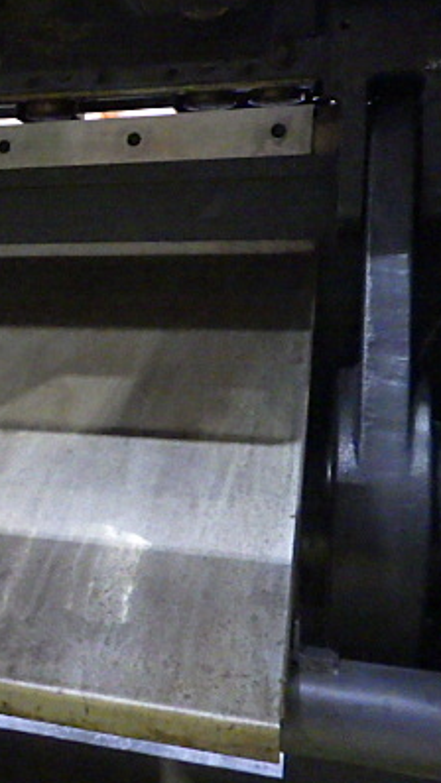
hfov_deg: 21.6
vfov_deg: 42.1
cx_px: -163
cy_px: 372
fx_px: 1018
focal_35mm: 49
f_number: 3.5
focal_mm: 5
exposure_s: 1/25
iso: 1600
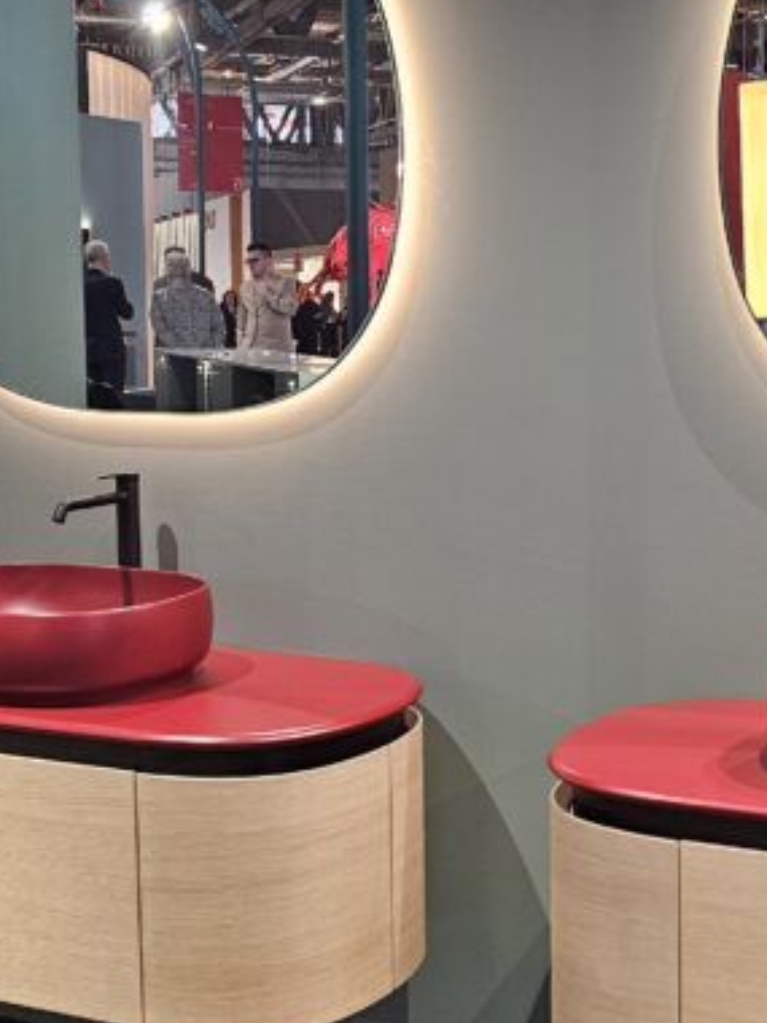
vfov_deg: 31.2
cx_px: 584
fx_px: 1832
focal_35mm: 62
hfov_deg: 23.4
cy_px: 485
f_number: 1.7
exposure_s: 1/100
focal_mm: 6.3
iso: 250
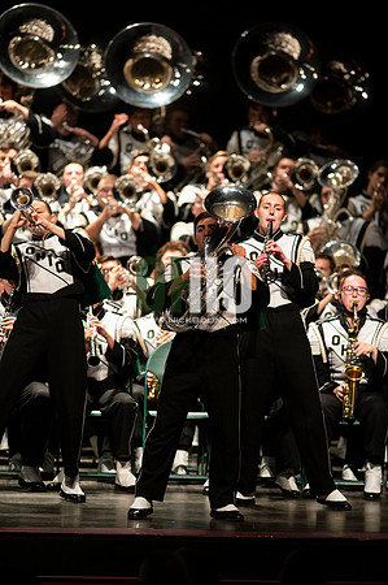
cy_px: 292
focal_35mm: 300
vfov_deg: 6.9
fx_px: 4861
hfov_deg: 4.6
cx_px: 194
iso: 3200
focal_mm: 300
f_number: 2.8
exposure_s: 1/500
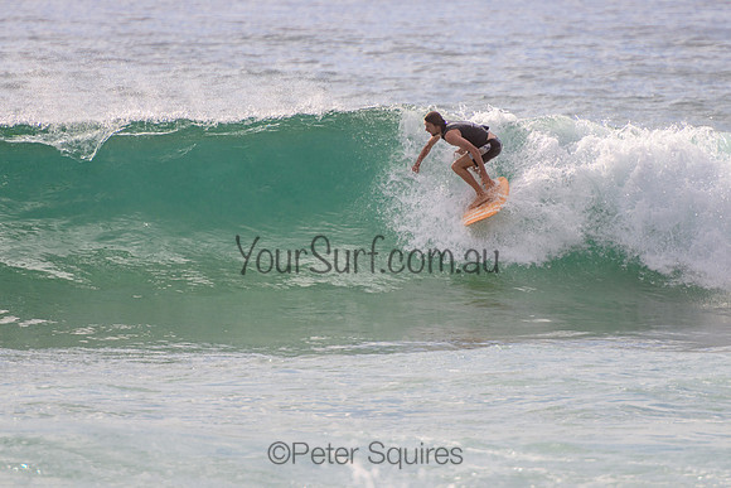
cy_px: 193
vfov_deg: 2.5
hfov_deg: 3.7
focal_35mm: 550
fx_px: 11174
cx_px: 388
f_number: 5.6
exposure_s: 1/2000
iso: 180
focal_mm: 400
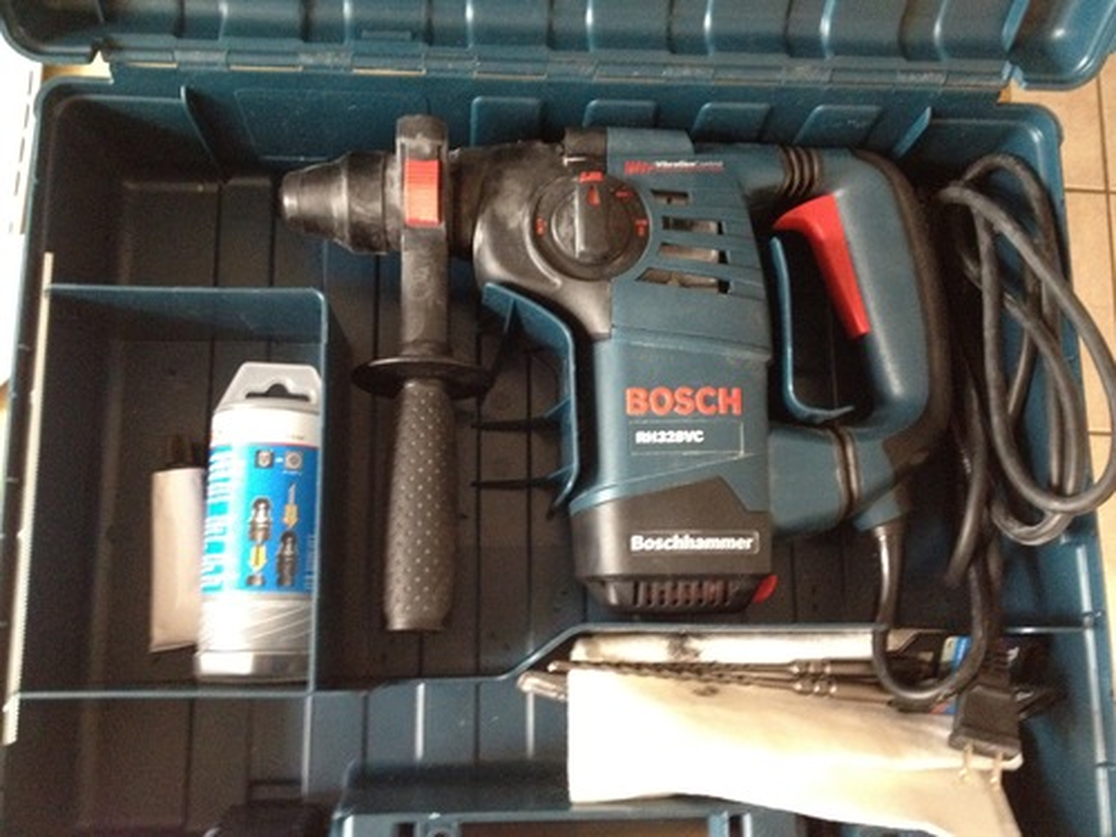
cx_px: 558
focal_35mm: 35
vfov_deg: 40.7
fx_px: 1128
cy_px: 418
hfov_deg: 52.6
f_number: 2.4
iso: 640
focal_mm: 4.28
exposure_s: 1/15
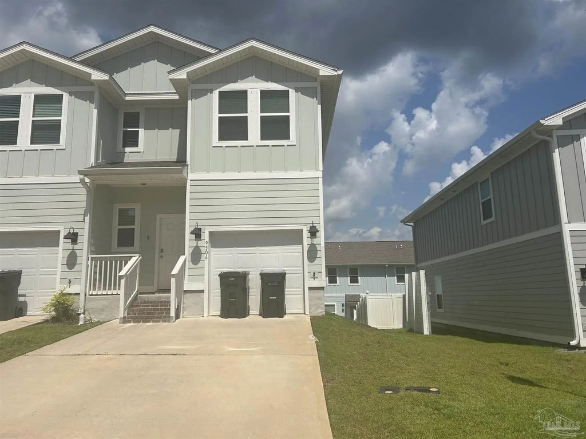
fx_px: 440
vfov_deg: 53.1
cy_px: 220
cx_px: 293
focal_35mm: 26
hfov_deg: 67.3
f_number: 1.5
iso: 50
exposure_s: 1/10309
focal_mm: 5.7
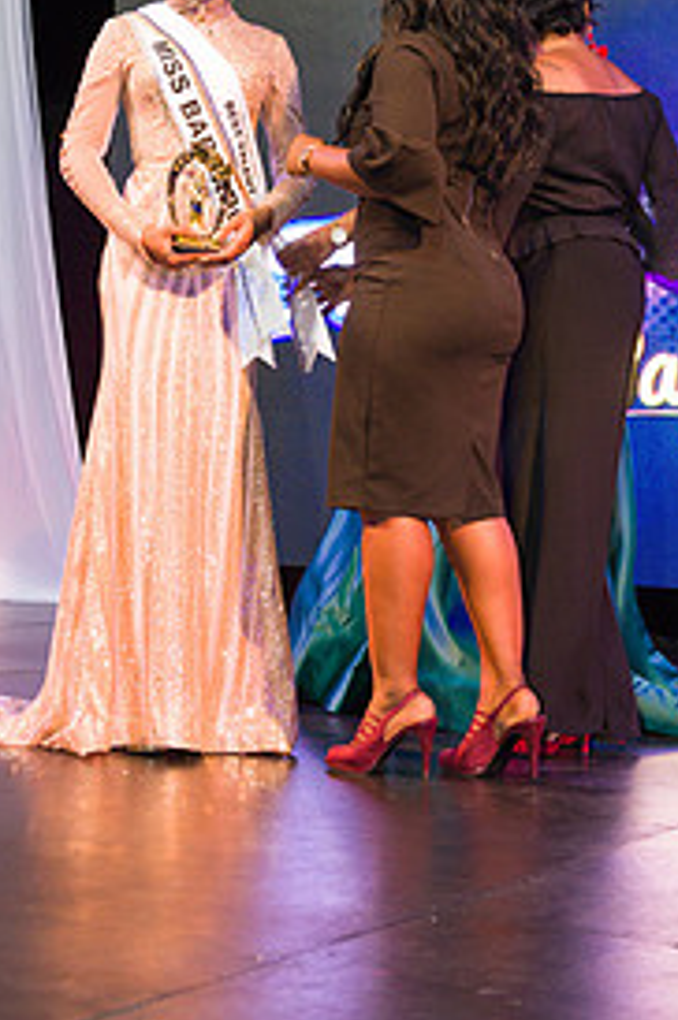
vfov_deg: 26.9
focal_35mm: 74
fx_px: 2096
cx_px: 216
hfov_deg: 18.3
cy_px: 223
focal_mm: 45
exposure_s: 1/160
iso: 4000
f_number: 5
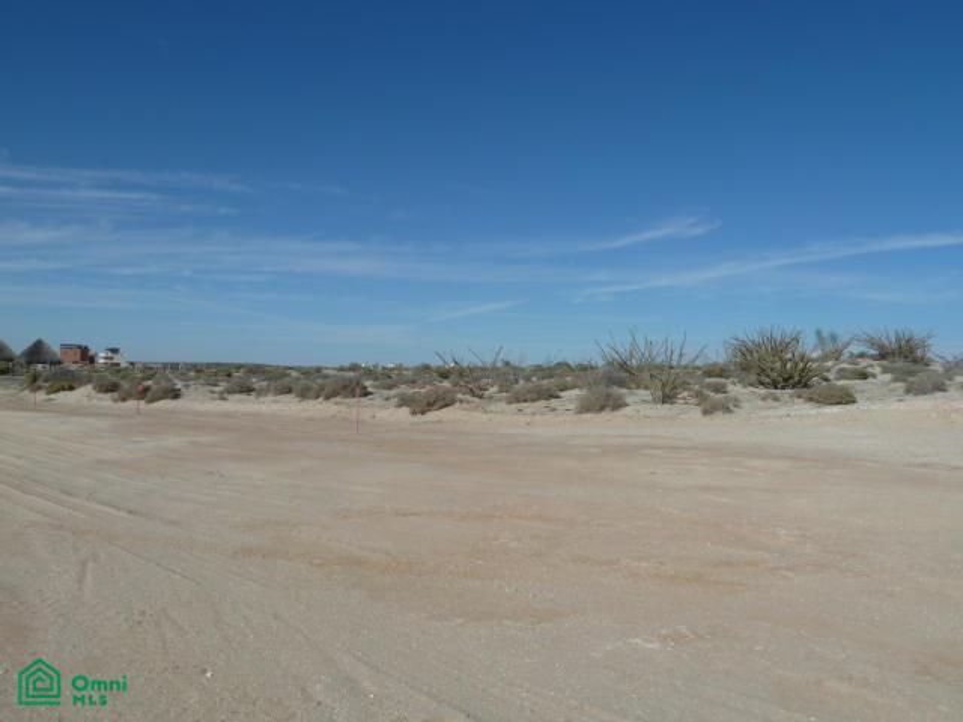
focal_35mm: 29
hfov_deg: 61.7
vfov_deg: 48.2
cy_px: 361
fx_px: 807
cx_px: 482
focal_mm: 4.7
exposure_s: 1/1000
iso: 80
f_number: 5.6
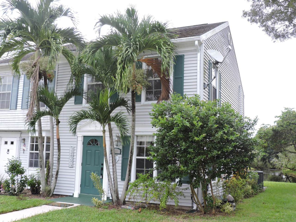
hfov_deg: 46.8
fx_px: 342
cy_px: 111
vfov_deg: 36.0
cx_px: 148
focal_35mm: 40
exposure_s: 1/80
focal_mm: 7.1
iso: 100
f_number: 3.3
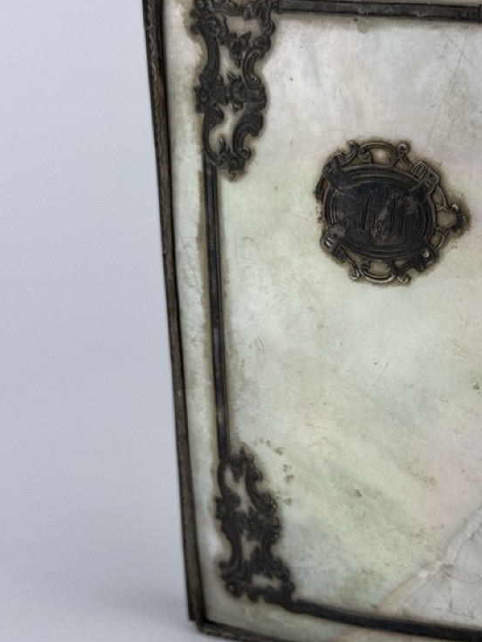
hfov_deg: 17.4
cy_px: 335
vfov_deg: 23.3
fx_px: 1558
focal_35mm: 84
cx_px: 399
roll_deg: +1.8
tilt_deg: -18.2
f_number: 1.78
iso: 64
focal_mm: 6.76
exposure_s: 1/664
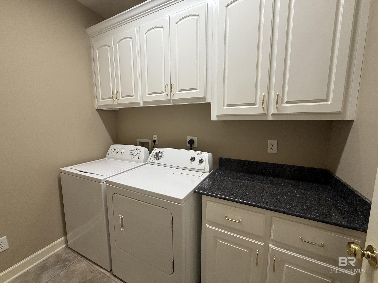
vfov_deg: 85.7
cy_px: 142
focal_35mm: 14
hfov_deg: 102.1
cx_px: 189
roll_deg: +0.8
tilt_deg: -7.2
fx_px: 153
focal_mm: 2.22
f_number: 2.2
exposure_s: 1/120
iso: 250
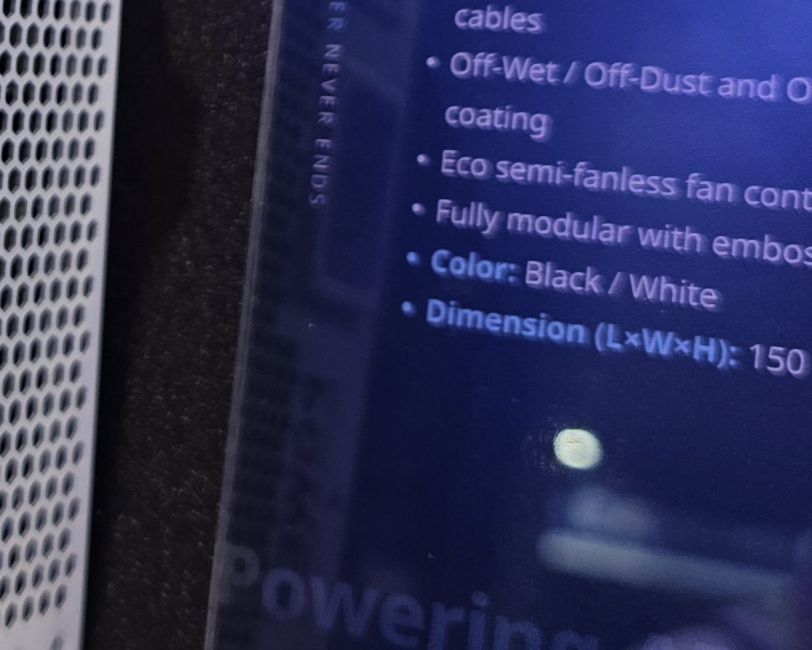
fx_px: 2043
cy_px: -112
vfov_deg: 17.3
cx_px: -94
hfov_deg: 21.3
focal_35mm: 85
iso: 100
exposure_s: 1/120
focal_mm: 6.3
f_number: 1.7
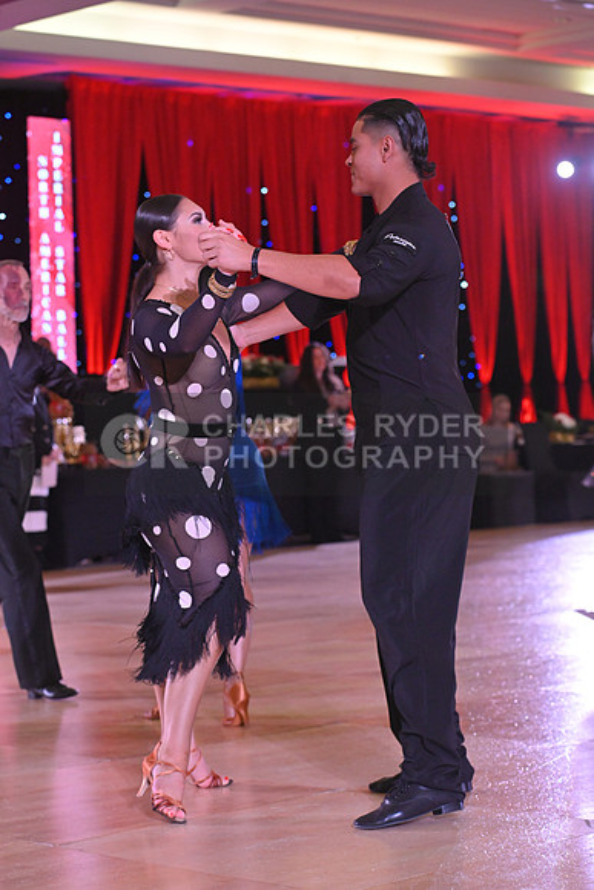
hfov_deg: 15.2
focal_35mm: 90
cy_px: 445
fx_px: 2226
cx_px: 297
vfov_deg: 22.6
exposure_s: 1/320
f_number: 5
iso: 3200
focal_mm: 90
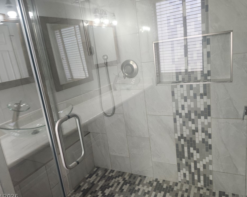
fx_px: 183
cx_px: 126
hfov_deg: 68.1
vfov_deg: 56.8
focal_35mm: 25
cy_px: 98
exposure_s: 1/120
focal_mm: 5.54
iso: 200
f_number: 1.8
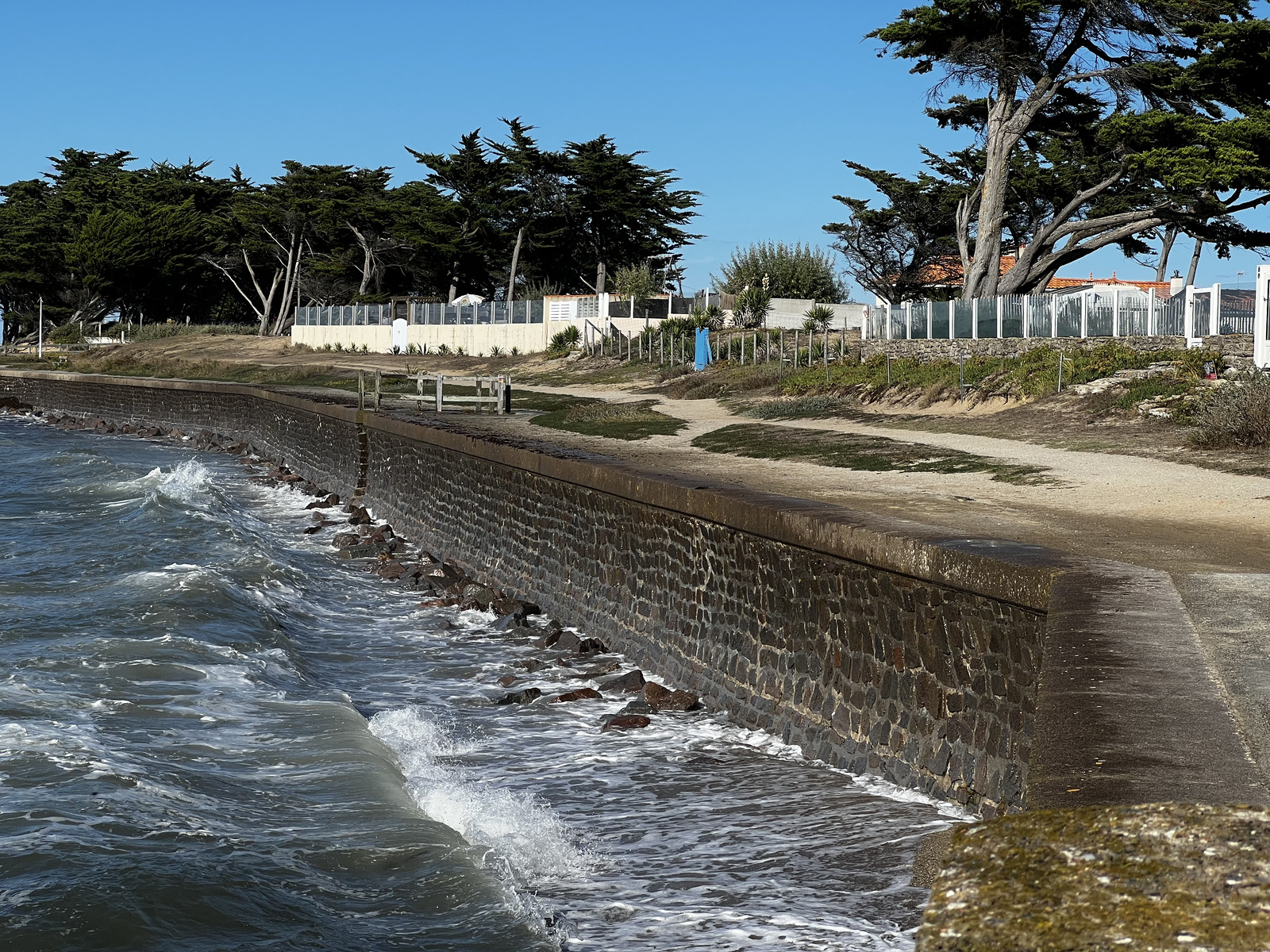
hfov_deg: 25.3
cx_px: 635
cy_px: 476
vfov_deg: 19.1
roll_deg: -1.2
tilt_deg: -1.8
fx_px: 2825
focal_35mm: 77
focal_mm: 9
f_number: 2.8
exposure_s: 1/1054
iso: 32
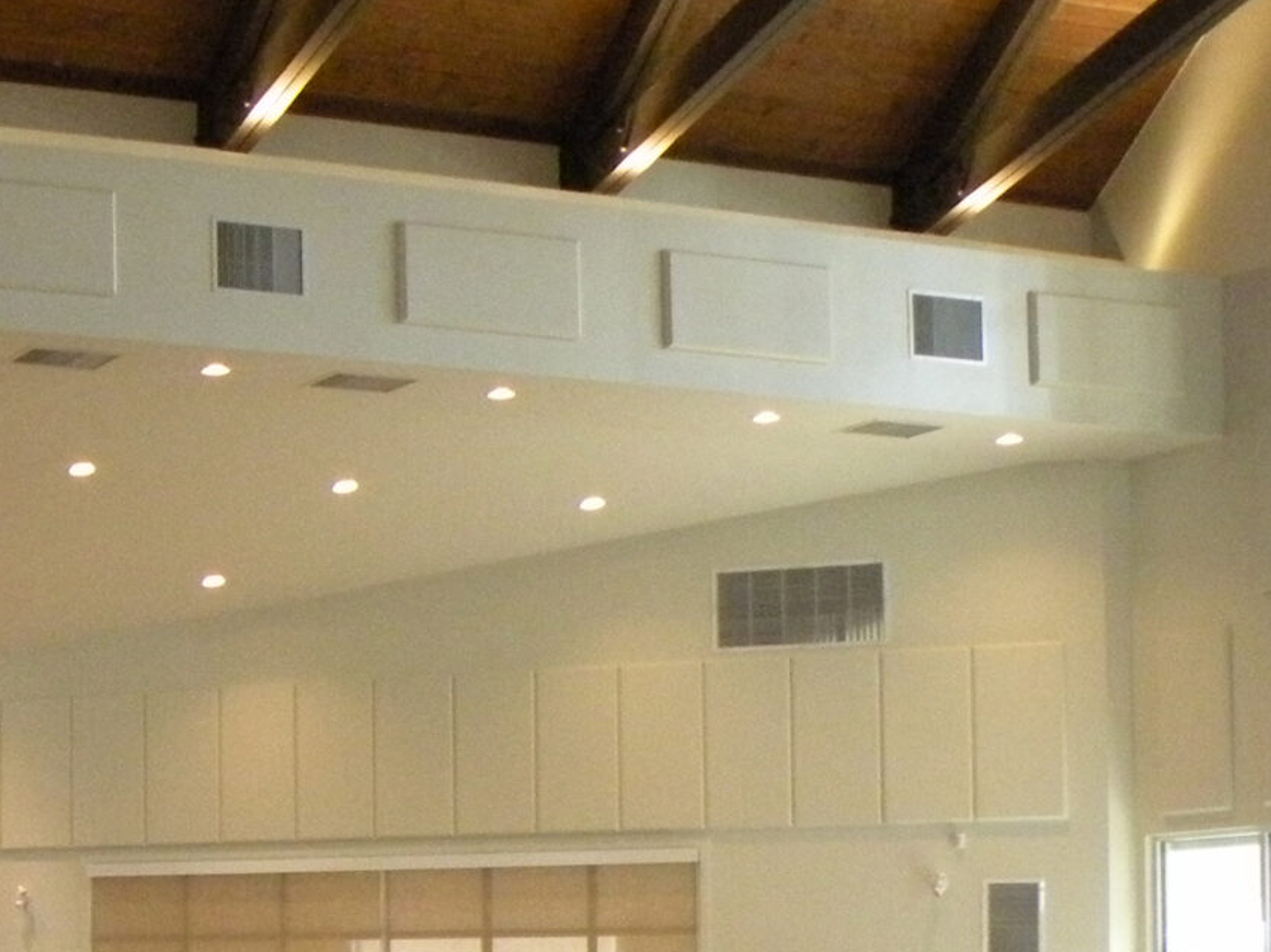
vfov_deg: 18.7
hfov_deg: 22.7
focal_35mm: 77
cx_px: -358
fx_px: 2826
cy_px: 932
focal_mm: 4.7
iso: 400
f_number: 2.8
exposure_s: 1/45.4
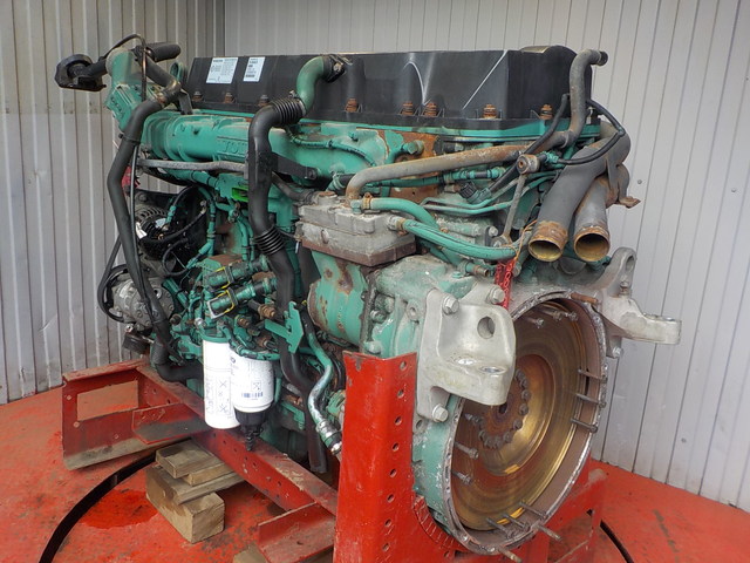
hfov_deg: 60.0
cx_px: 375
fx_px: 650
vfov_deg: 46.8
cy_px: 282
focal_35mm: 30
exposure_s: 1/50
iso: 125
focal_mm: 4.1
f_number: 3.3
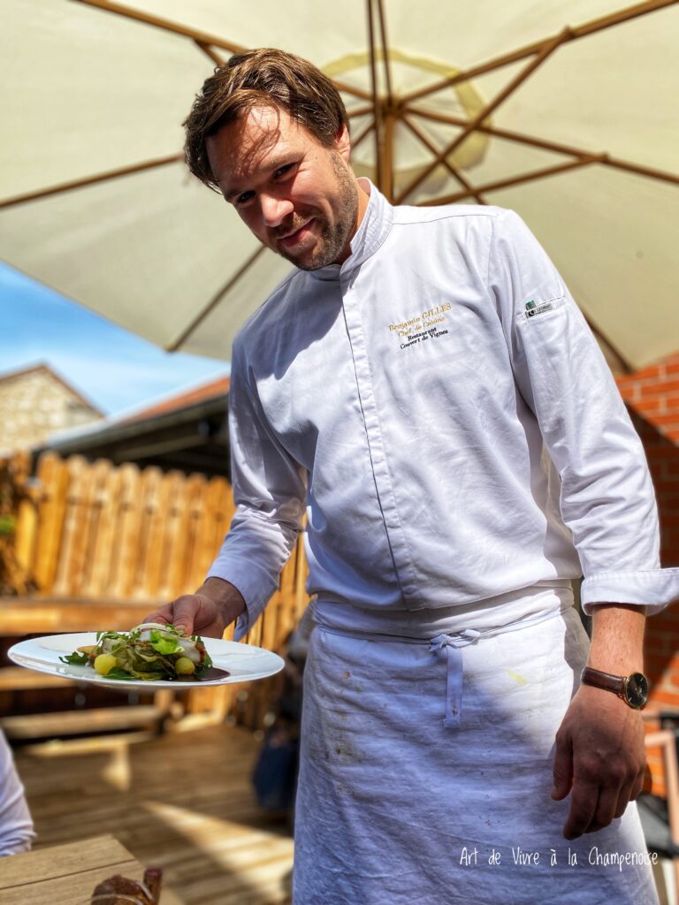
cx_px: 340
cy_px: 452
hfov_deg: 53.1
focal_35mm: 26
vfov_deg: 67.3
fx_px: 680
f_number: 1.8
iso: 32
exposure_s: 1/4115
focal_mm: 4.25
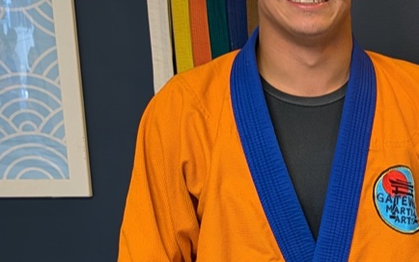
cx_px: 605
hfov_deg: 19.6
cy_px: 231
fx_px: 1073
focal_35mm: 94
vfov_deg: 13.8
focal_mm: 6.9
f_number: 1.68
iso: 54
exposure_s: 1/40
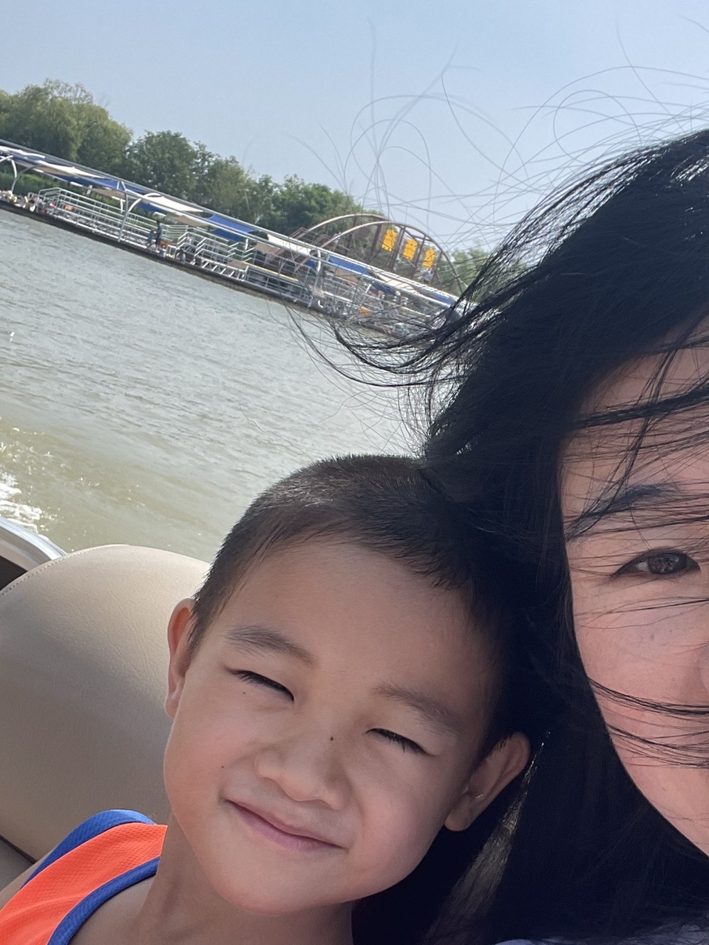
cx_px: 487
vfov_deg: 42.7
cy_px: 572
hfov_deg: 32.5
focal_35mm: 44
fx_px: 1202
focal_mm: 2.71
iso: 25
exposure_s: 1/279
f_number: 2.2
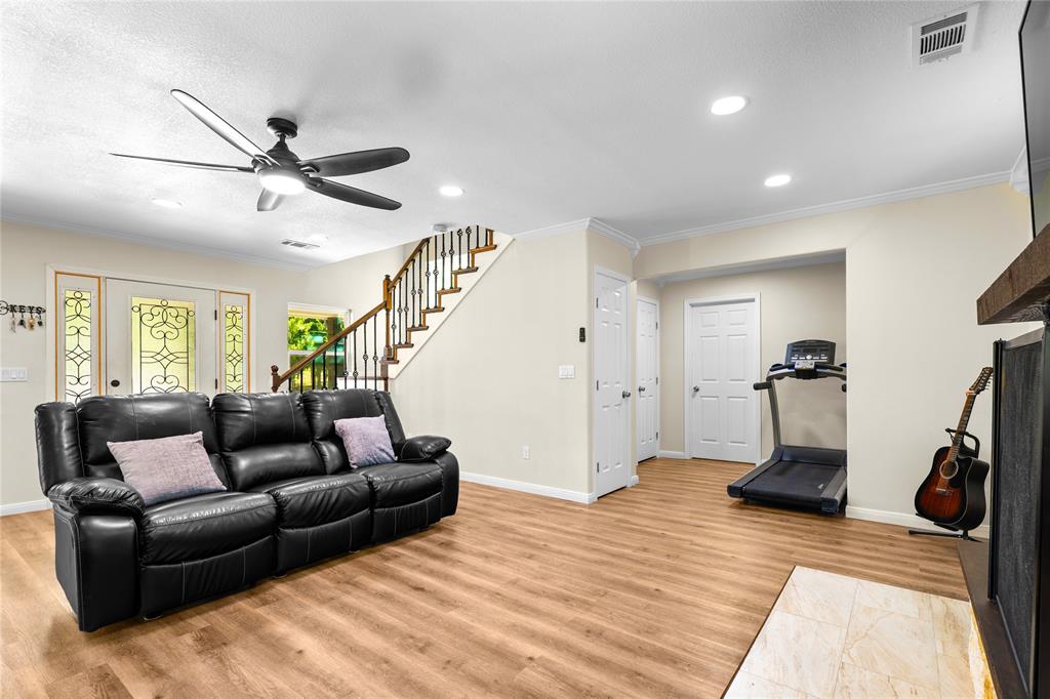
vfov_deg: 73.7
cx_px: 525
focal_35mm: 16
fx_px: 466
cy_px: 350
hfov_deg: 96.8
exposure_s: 1.6
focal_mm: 16
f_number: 9
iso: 125
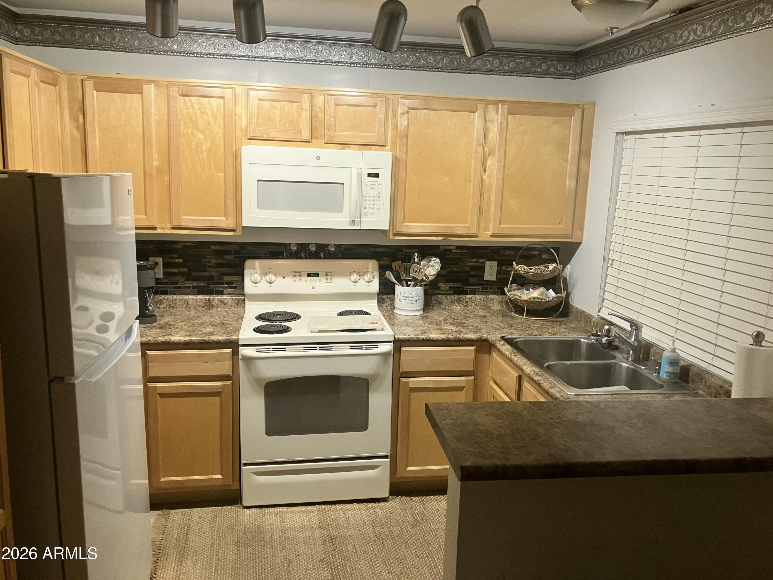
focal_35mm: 28
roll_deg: -2.2
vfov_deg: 49.7
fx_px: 625
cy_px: 290
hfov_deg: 63.4
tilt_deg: -10.0
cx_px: 386
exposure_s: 1/60
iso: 200
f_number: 1.8
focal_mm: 3.99
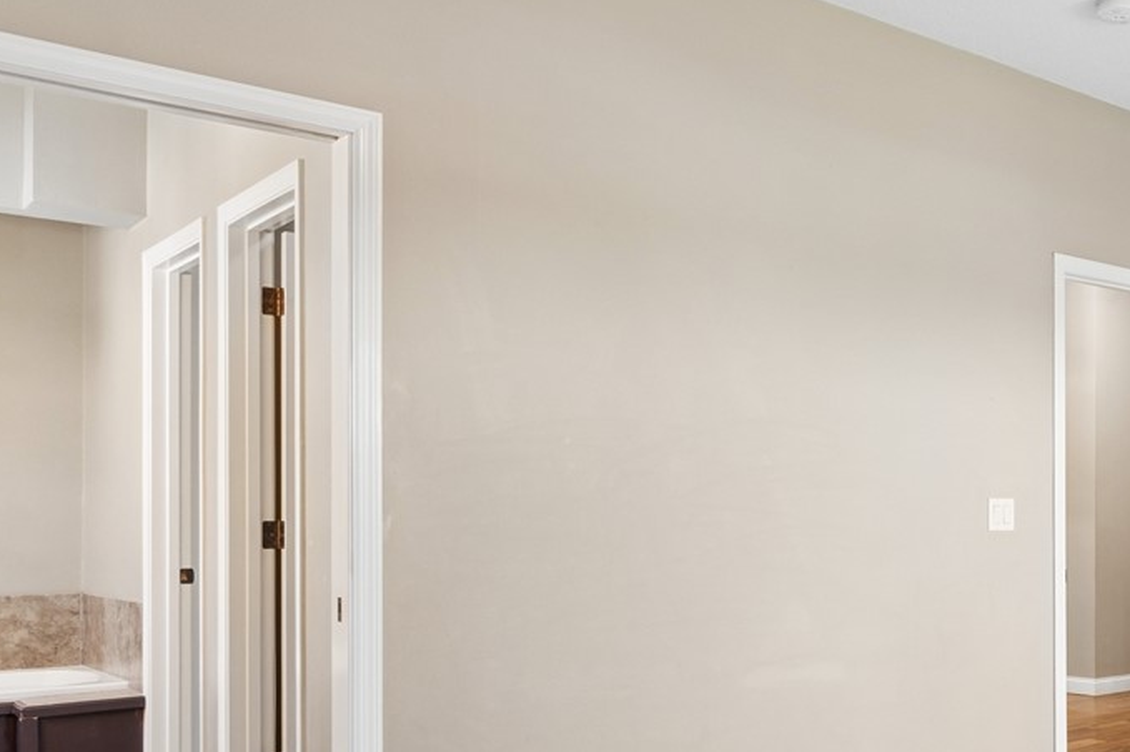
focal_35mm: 40
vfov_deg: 33.0
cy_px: 510
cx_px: 1241
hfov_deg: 39.6
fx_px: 1255
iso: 400
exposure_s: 1/6
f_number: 10
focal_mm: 16
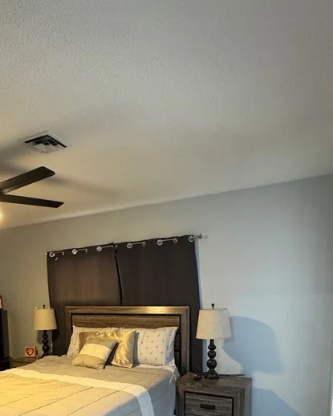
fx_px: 332
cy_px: 338
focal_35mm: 27
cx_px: 108
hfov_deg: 52.1
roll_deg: +1.5
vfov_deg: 58.7
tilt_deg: -7.3
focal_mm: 2.22
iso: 800
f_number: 2.2
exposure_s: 1/60
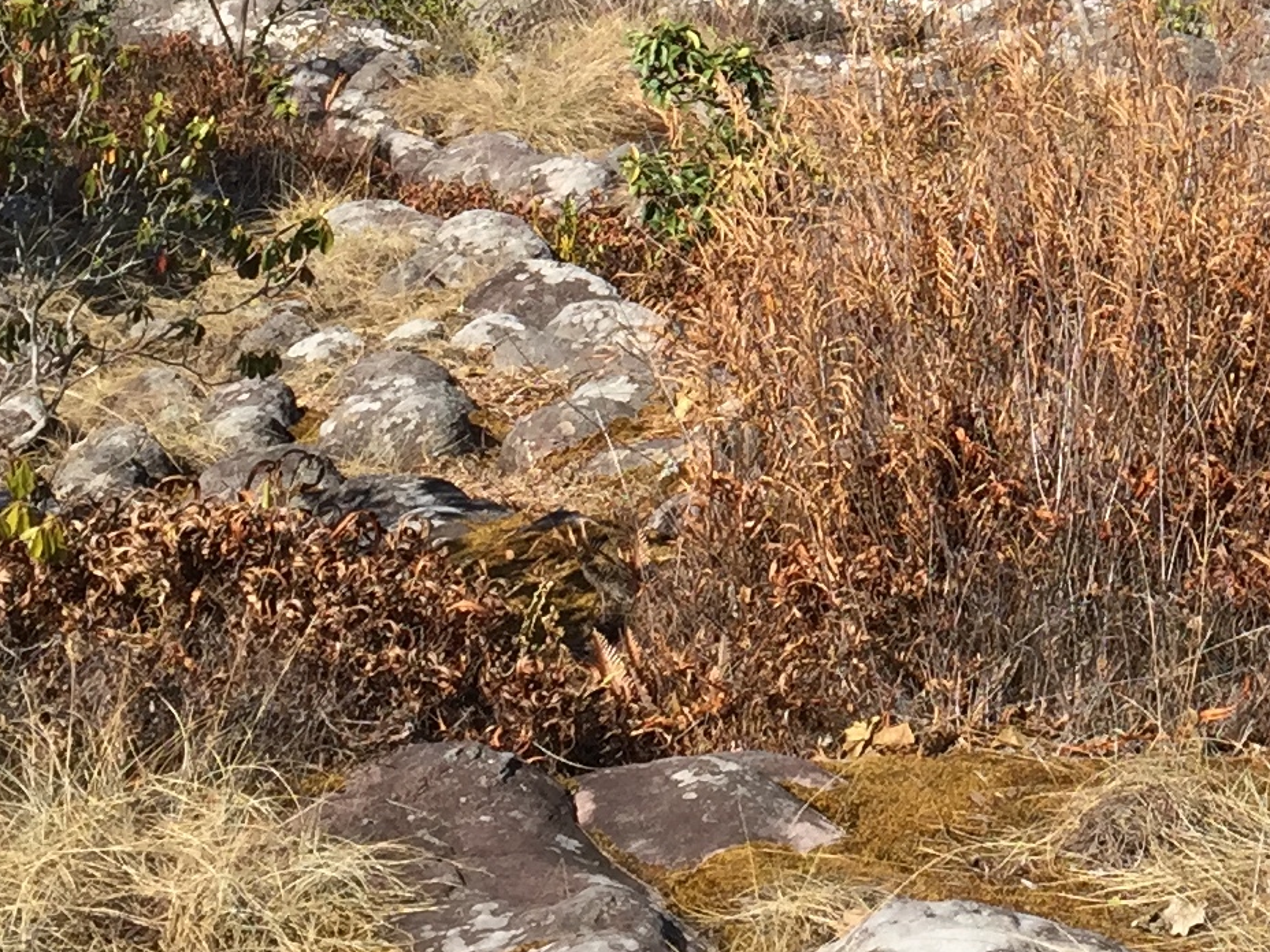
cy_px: -293
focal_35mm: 102
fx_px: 3742
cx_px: 1401
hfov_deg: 18.5
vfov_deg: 13.9
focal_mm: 4.15
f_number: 2.2
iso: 32
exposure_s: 1/1647
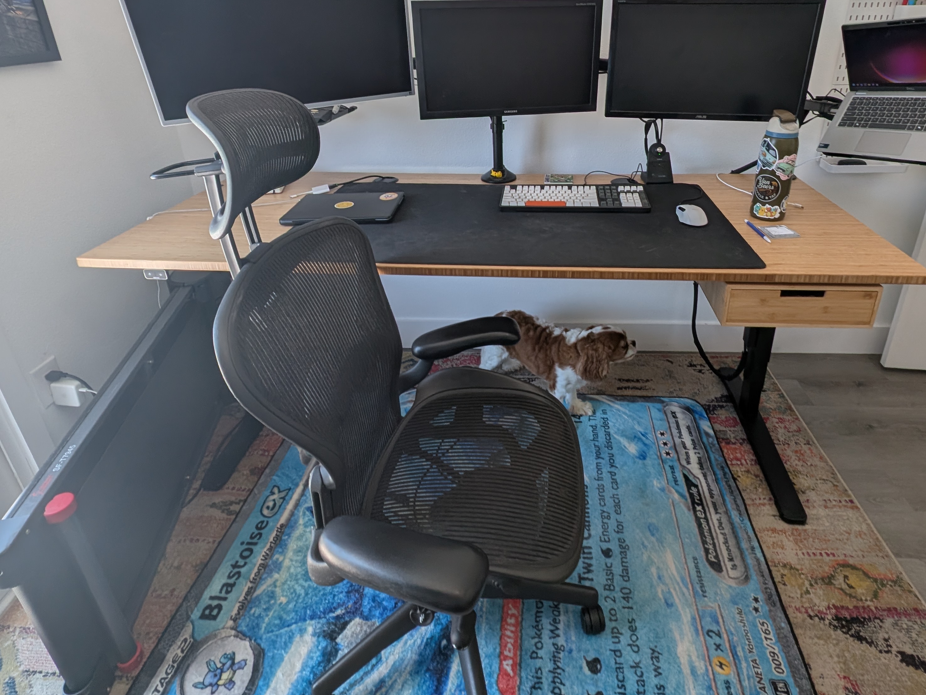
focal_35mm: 18
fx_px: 481
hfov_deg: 87.5
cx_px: 510
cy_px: 226
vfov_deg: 69.4
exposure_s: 1/120
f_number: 2.2
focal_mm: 1.95
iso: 60
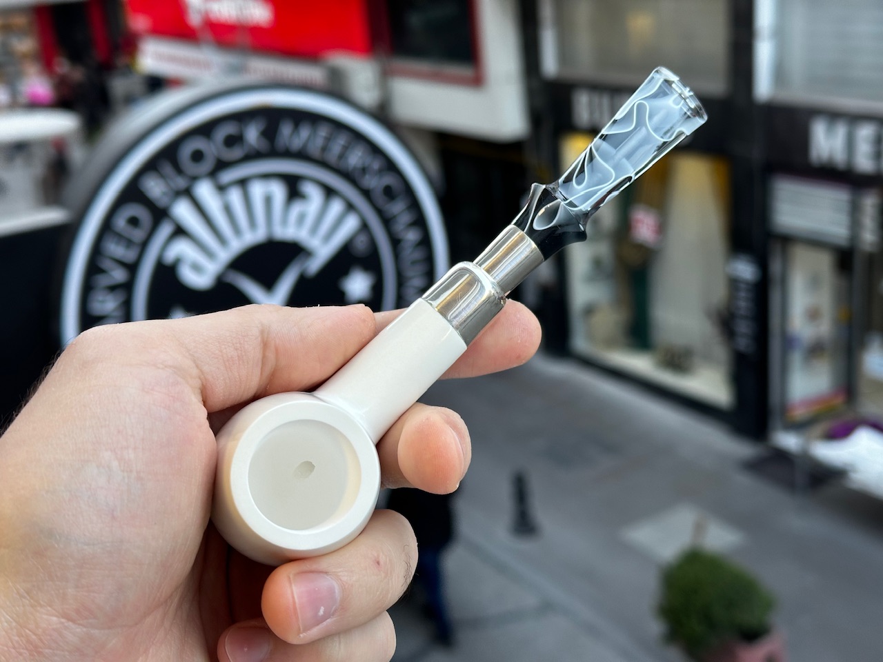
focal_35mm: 48
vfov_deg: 30.3
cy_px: 331
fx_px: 1224
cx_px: 442
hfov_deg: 39.7
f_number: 1.78
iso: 50
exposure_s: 1/100
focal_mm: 6.86
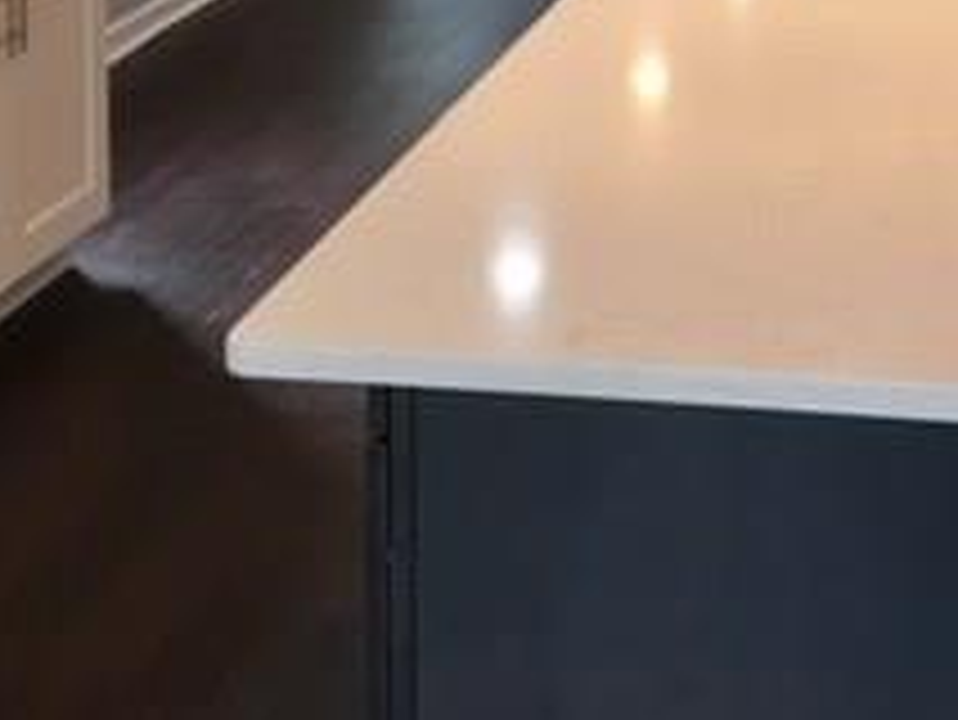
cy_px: -194
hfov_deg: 22.2
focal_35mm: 87
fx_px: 2409
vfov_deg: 16.2
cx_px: 747
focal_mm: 4.15
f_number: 2.2
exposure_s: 1/30
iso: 25
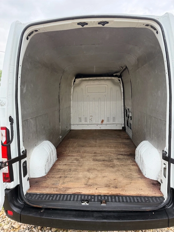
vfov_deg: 71.6
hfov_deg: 56.8
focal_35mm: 24
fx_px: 161
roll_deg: +3.1
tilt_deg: -7.7
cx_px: 87
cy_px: 116
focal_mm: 6.76
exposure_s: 1/231
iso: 200
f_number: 1.78
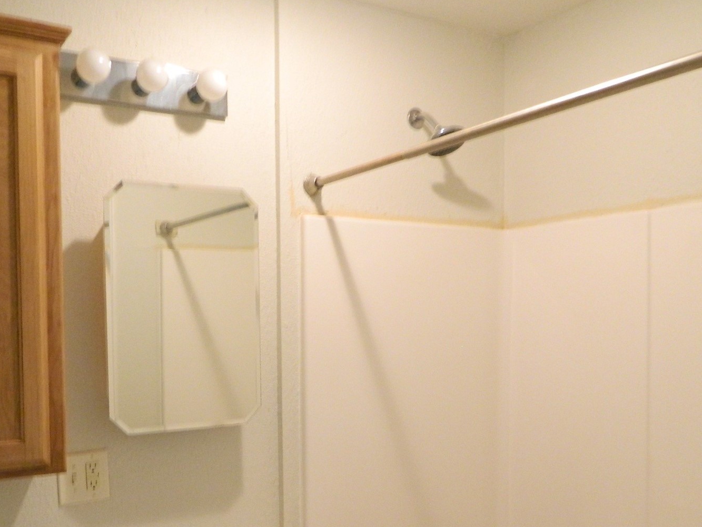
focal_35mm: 36
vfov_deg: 39.1
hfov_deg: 51.1
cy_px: 358
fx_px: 730
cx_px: 290
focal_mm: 4.5
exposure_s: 1/10
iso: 400
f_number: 3.1
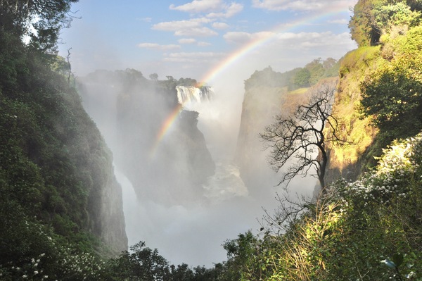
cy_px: 140
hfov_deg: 73.8
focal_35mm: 24
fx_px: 281
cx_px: 211
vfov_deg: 53.1
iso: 800
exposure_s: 1/500
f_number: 11
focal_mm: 16
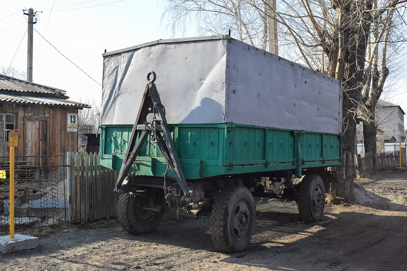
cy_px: 136
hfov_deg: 57.2
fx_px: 373
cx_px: 204
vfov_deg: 40.0
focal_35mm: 33
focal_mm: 22
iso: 400
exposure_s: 1/400
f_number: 8
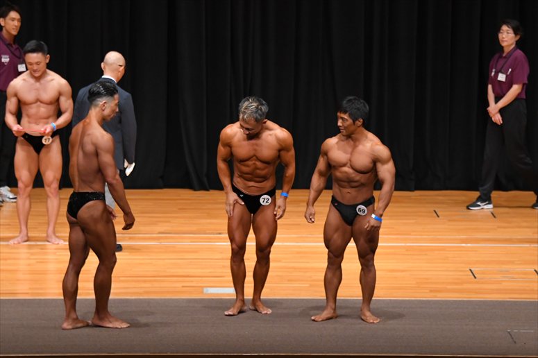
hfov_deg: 11.0
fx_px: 2793
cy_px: 179
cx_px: 269
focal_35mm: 187
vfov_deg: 7.3
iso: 4000
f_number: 5.6
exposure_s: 1/400
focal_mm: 125
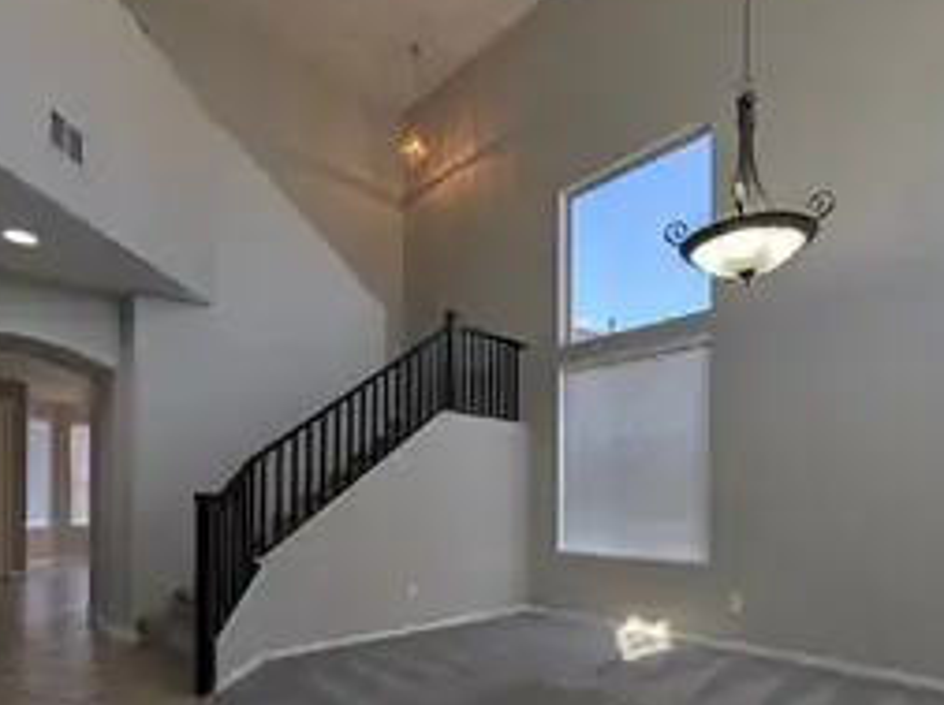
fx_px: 517
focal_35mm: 19
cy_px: 504
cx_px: 478
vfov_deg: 65.5
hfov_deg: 84.7
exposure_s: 1/266
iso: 48
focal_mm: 2.02
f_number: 1.7
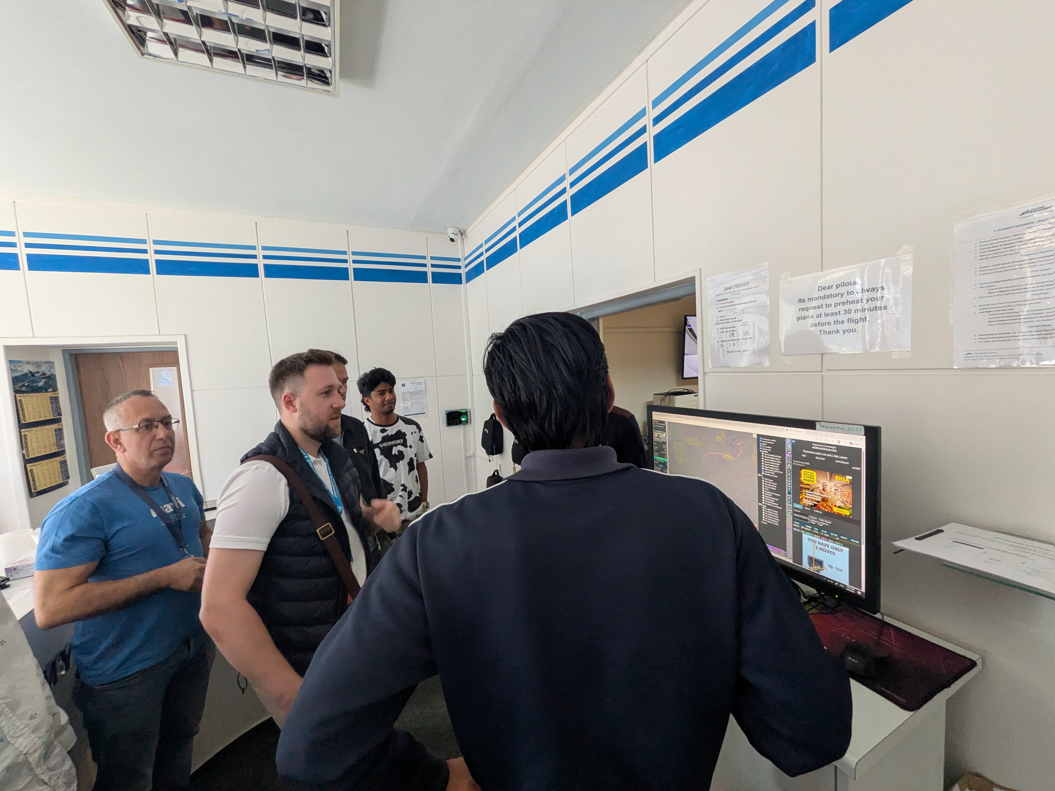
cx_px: 528
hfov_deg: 102.1
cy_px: 396
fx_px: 427
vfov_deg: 85.7
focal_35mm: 14
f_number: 2.2
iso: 495
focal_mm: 1.83
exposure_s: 1/100
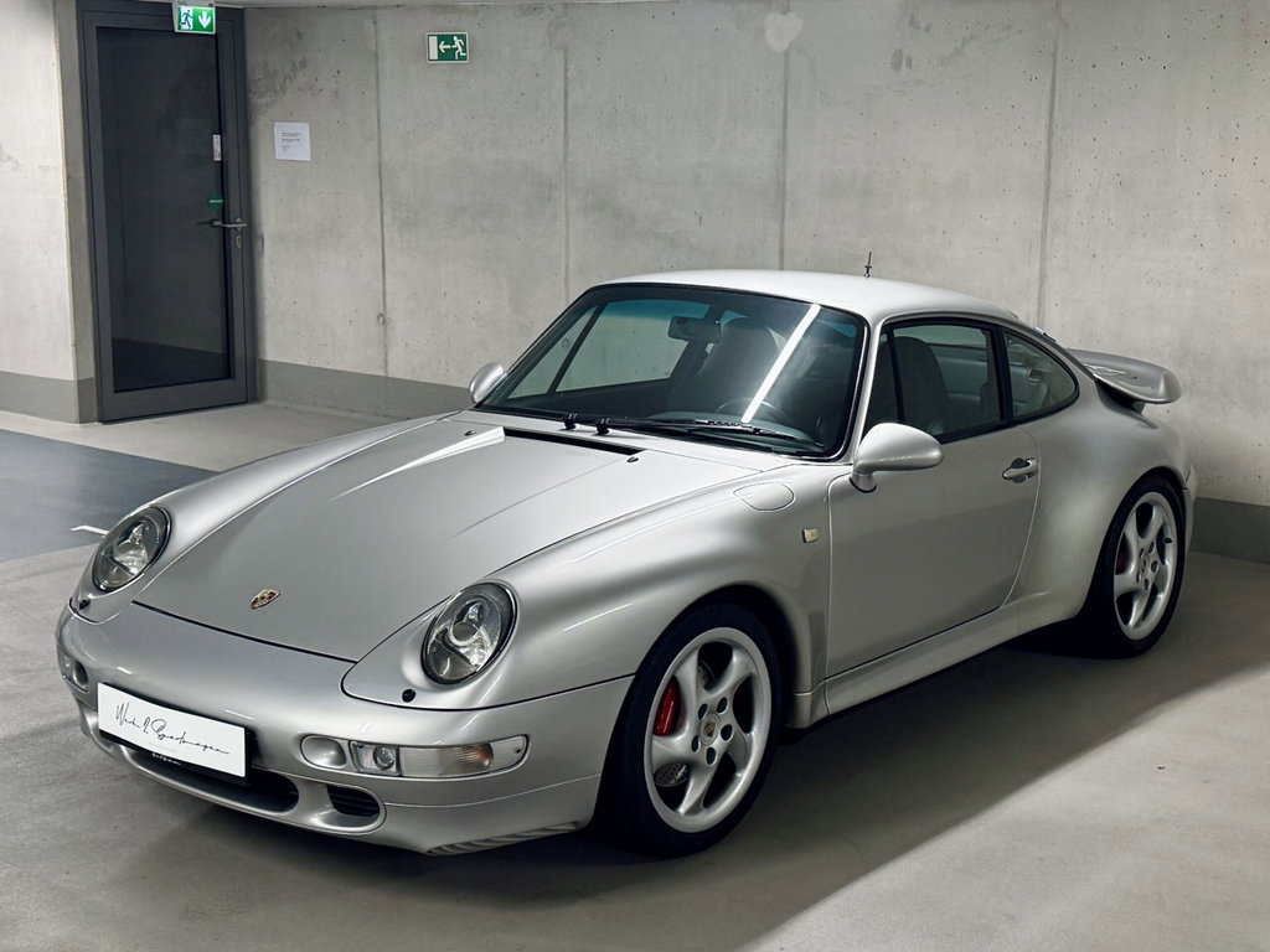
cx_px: 635
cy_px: 476
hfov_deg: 71.6
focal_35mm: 24
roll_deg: -0.3
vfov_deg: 56.8
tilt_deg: -10.7
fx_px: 881
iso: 200
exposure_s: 1/100
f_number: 1.78
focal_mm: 6.76
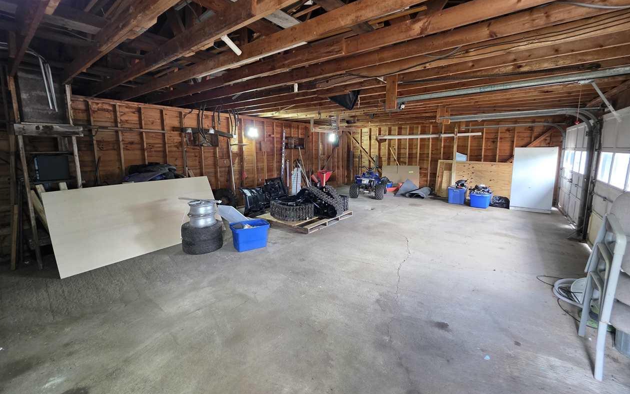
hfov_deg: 105.3
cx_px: 312
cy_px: 183
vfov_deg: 78.5
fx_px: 240
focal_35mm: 14
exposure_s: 1/60
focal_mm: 2.2
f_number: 1.9
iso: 500
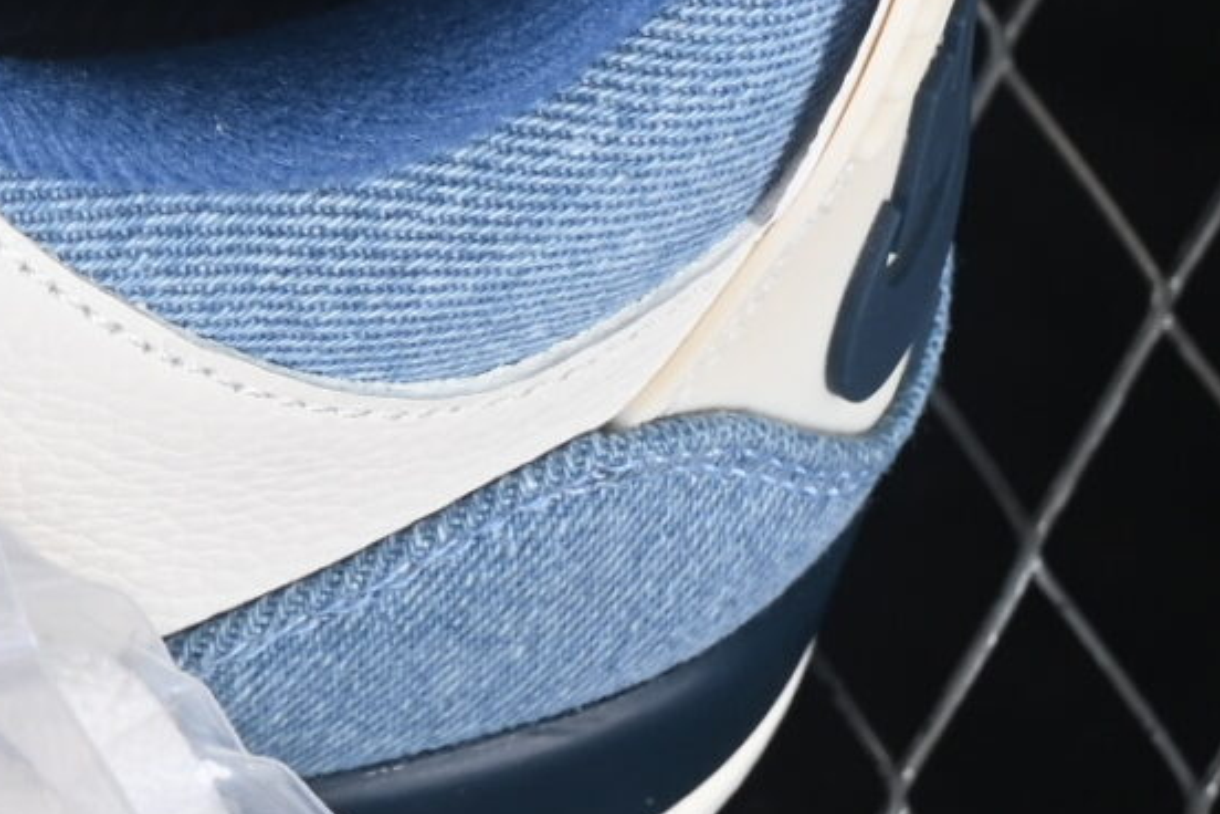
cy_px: -331
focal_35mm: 348
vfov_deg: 3.9
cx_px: -1127
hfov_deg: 5.8
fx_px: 11792
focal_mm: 50
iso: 160
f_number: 7.1
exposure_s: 1/80
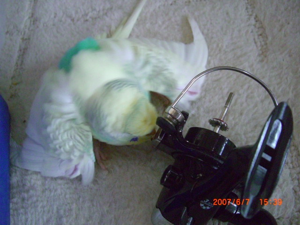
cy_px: 112
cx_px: 150
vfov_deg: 37.7
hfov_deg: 49.0
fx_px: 329
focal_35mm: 38
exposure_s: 1/80
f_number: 2.8
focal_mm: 7.9
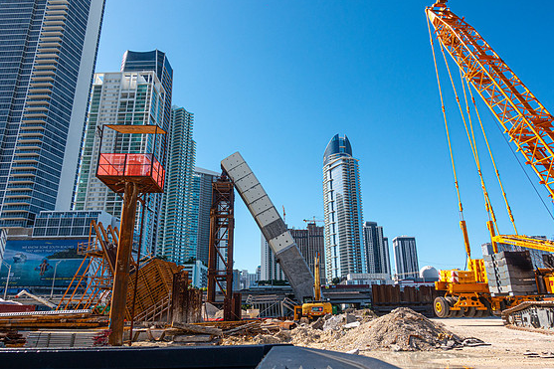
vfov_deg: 51.2
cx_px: 271
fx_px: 385
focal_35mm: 25
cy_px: 179
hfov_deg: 71.5
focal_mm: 8.8
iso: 125
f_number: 6.3
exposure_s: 1/400
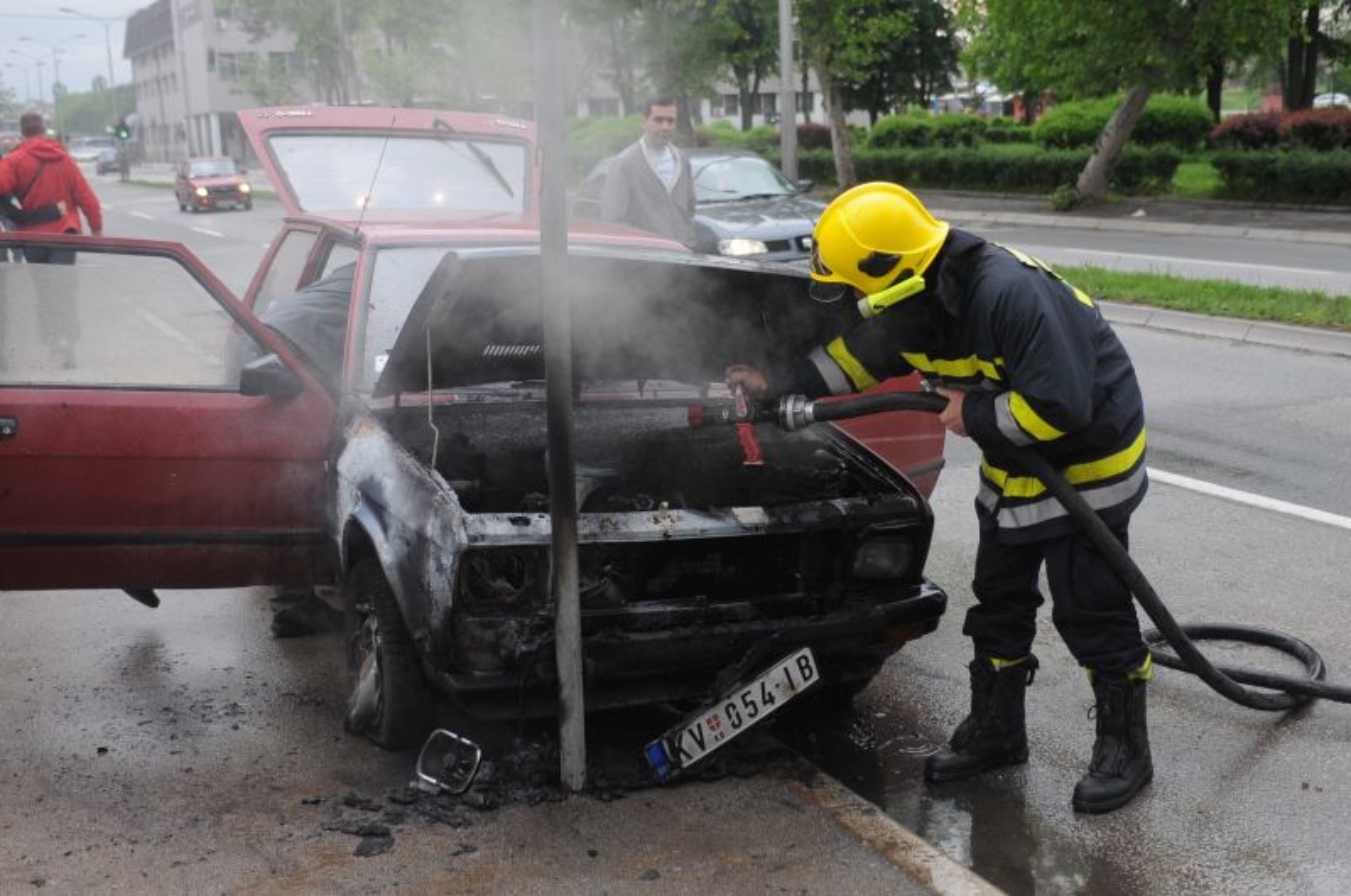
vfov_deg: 31.8
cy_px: 448
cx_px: 676
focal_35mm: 42
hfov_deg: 46.5
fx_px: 1574
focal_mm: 28
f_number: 2.8
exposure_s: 1/1600
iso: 800
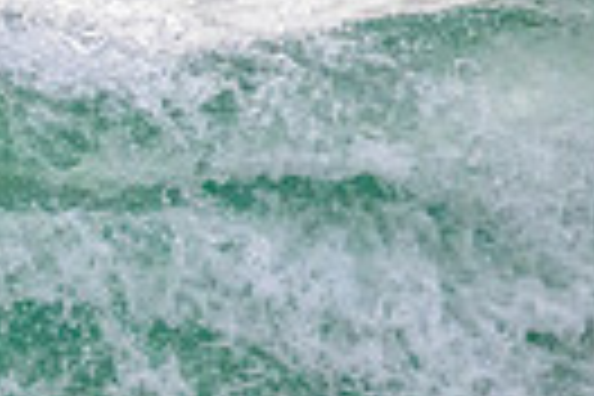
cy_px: 182
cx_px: -688
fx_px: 57778
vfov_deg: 0.4
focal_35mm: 3502
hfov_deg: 0.6
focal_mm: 800
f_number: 11
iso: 4500
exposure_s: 1/2000
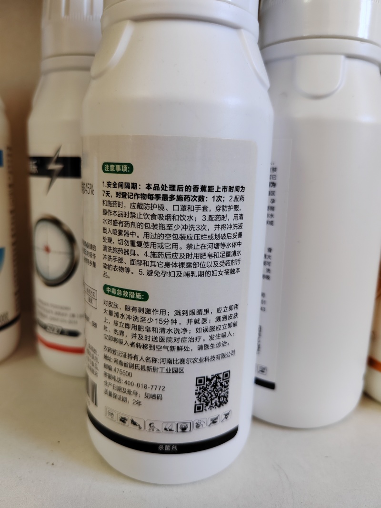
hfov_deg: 51.3
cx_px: 190
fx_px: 396
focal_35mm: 27
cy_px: 254
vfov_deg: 65.3
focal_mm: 6.14
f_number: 1.8
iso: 1250
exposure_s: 1/100
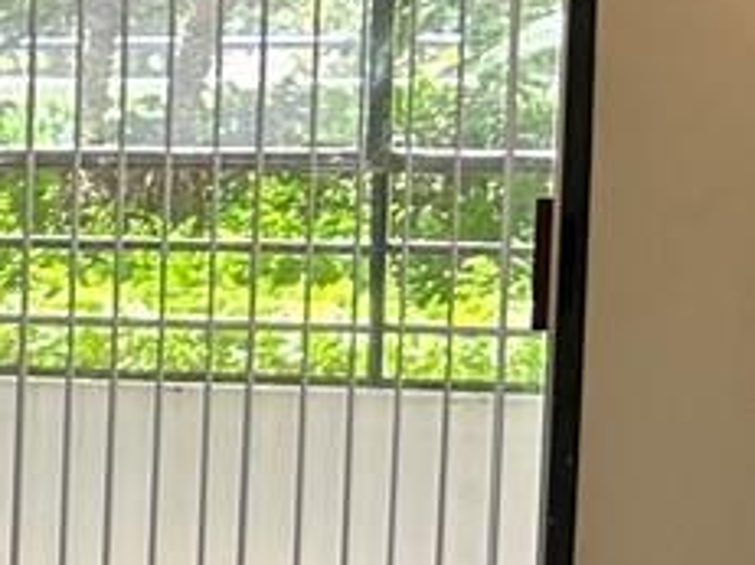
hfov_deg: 9.6
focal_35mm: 180
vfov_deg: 8.2
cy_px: 500
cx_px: -1111
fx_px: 3924
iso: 80
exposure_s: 1/120
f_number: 1.5
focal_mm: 5.7
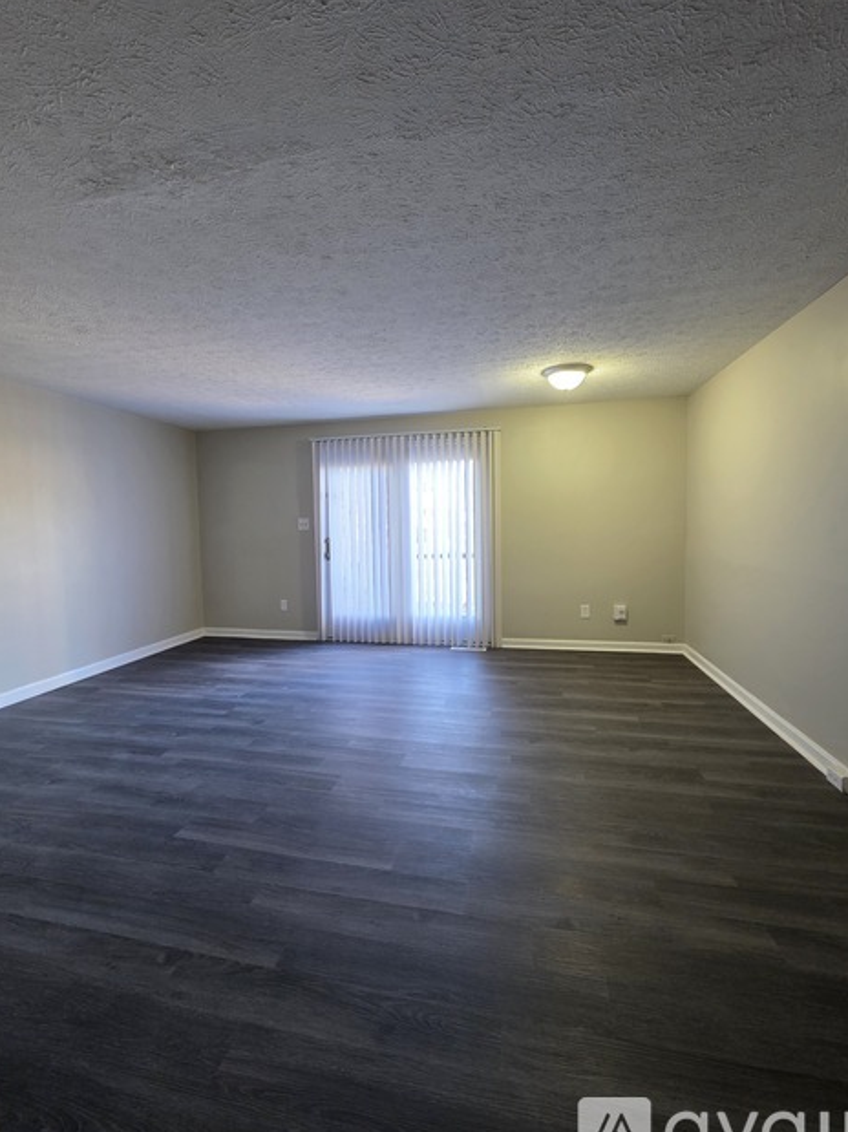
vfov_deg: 102.1
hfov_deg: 85.6
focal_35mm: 14
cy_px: 561
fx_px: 457
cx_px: 417
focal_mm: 2.2
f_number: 1.9
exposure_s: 1/60
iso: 320
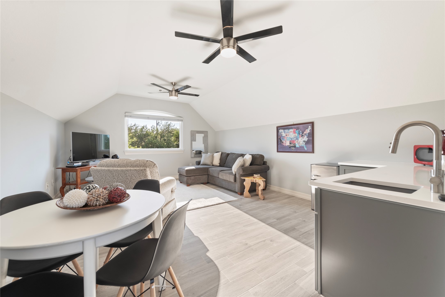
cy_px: 148
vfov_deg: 81.2
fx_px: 173
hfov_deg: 104.2
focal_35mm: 14
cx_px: 222
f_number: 8
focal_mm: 14
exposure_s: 1/10
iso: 400
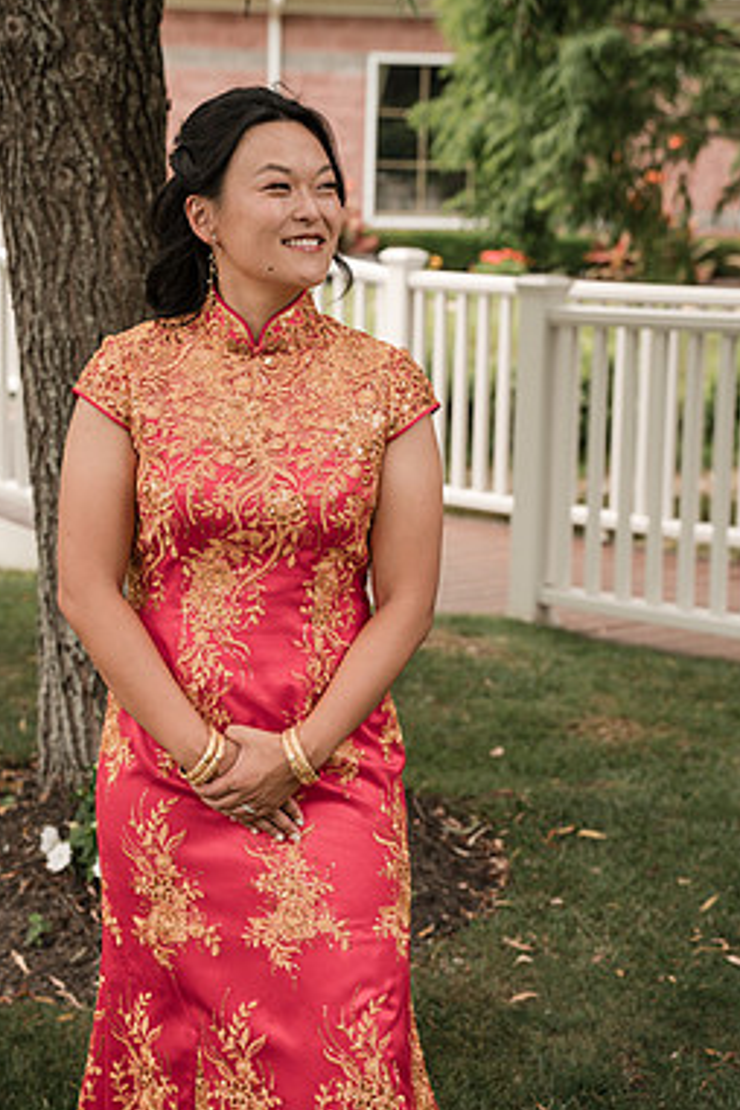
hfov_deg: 17.5
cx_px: 320
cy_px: 492
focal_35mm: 78
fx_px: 2405
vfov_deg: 26.0
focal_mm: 66
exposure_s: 1/200
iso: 125
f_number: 4.5
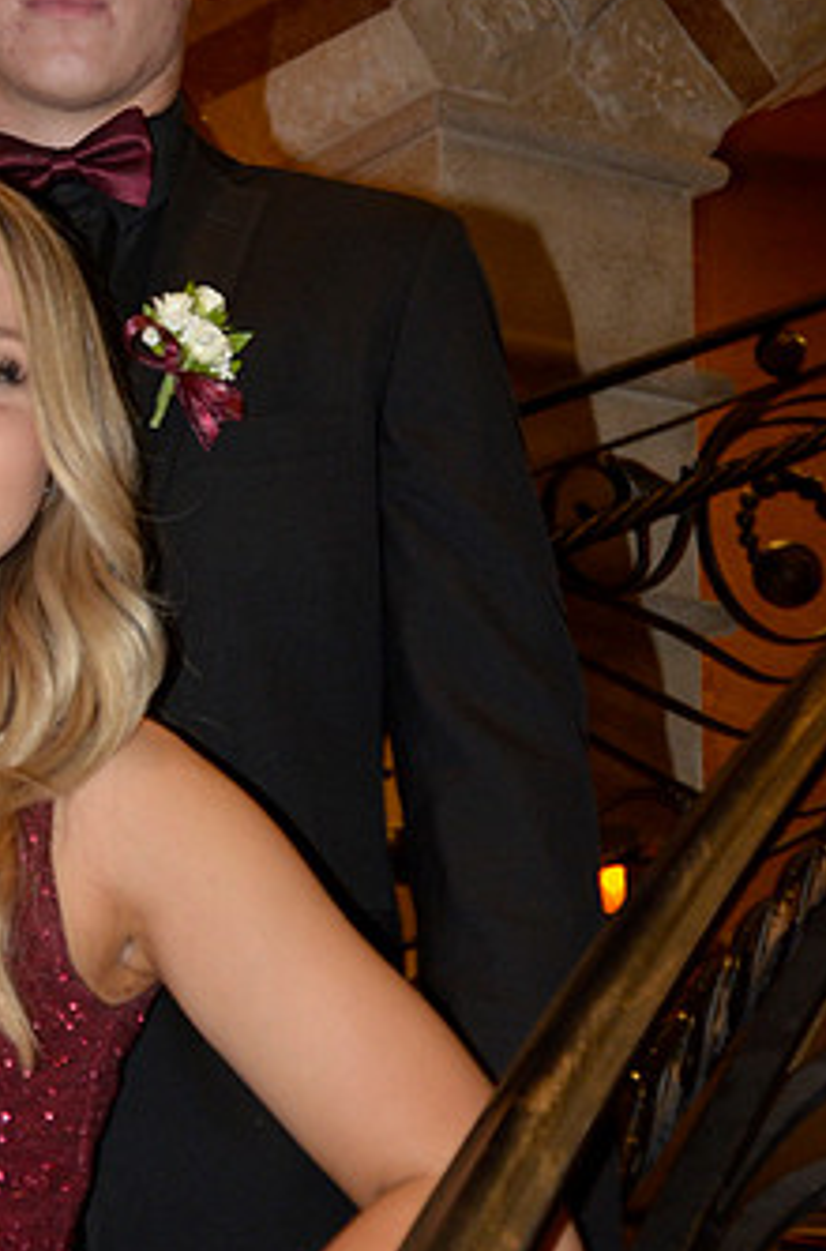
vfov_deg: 29.5
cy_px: 398
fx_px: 2355
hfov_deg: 19.6
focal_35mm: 68
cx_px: 116
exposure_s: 1/30
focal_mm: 26
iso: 800
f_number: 3.5
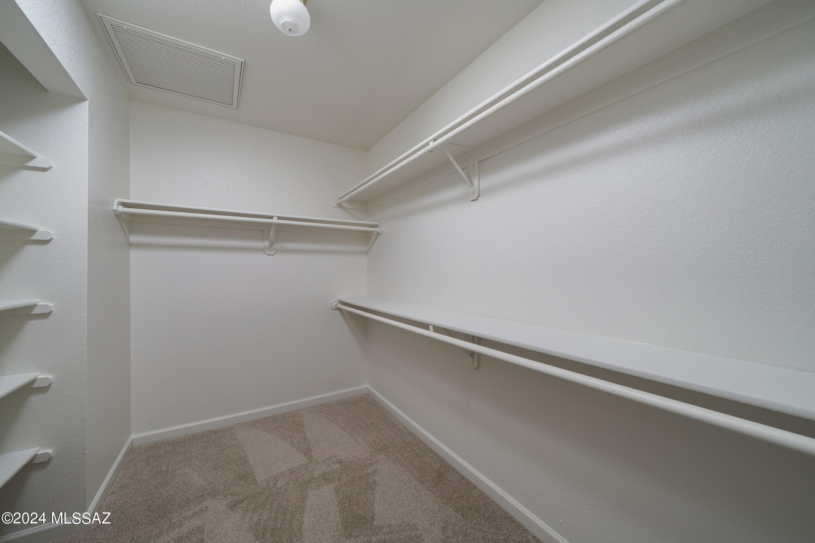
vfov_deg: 90.0
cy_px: 272
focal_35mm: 12
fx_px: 272
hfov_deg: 112.6
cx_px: 408
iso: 200
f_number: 9
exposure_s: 1/160
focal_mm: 12
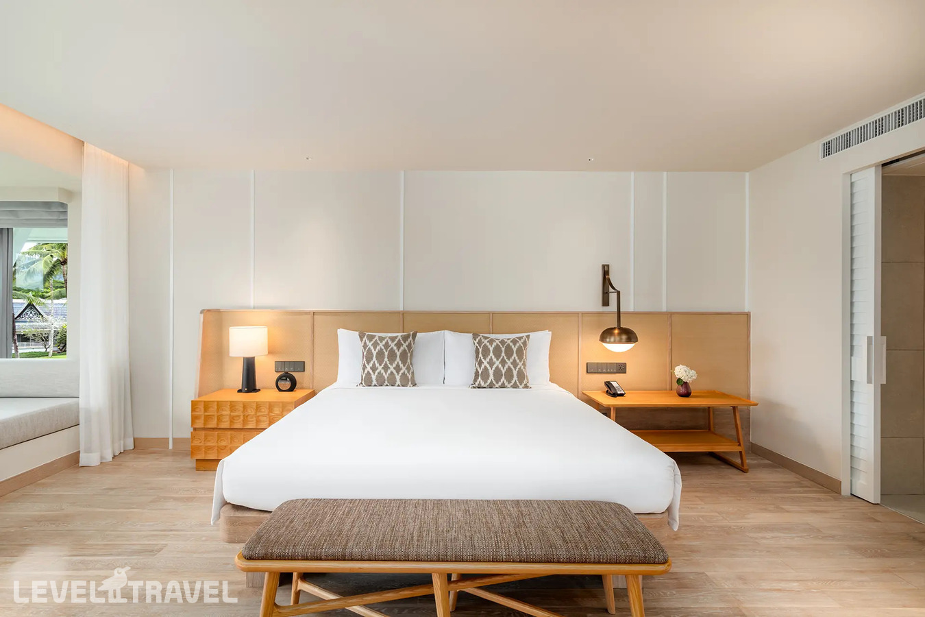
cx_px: 462
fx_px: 437
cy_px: 308
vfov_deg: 70.4
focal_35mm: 17
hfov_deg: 93.3
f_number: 9
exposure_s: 1/5
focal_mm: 17
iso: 125
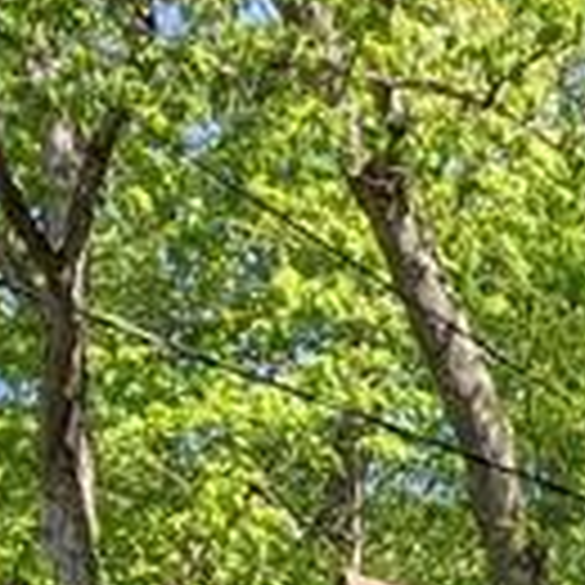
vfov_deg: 8.7
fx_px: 3595
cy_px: 1228
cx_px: 1012
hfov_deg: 8.9
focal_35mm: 188
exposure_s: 1/1376
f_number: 1.73
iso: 59
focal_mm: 4.38
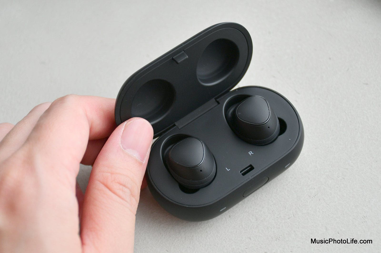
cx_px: 190
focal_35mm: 67
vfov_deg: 20.2
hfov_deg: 30.1
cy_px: 126
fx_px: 708
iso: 320
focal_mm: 45
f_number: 4.5
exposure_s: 1/160
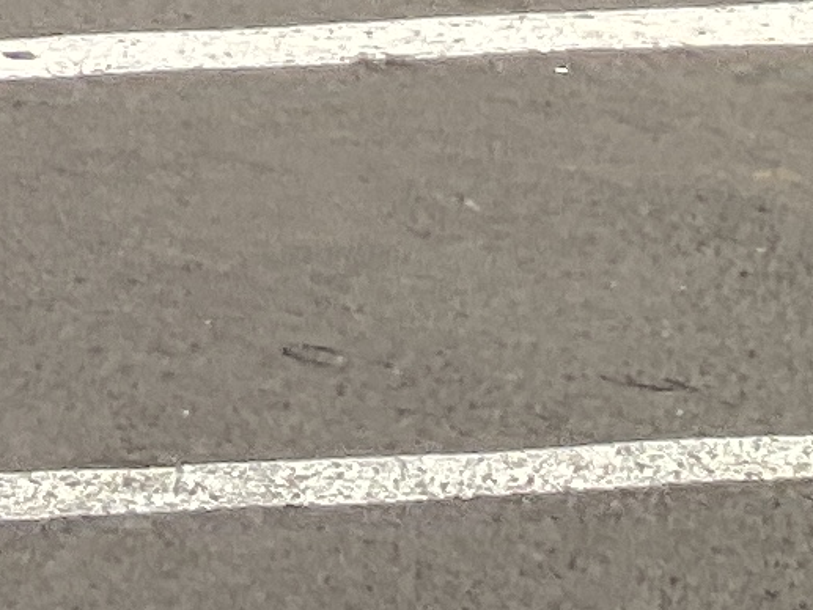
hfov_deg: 7.0
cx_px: -2308
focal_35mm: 226
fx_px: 5309
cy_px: -906
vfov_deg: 6.3
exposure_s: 1/770
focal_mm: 3
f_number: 1.8
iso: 16
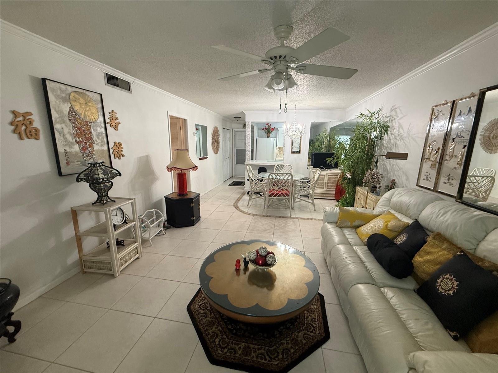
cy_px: 186
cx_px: 249
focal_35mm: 14
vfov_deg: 85.7
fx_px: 201
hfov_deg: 102.1
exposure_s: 1/60
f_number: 2.2
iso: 250
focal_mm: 2.22
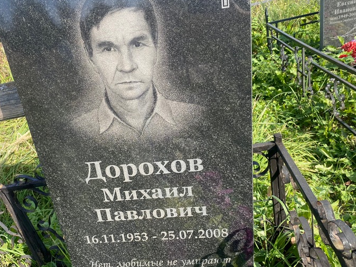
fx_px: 319
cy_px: 151
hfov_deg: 58.3
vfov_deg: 45.3
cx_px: 165
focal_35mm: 31
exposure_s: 1/728
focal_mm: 4.25
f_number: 1.8
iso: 32
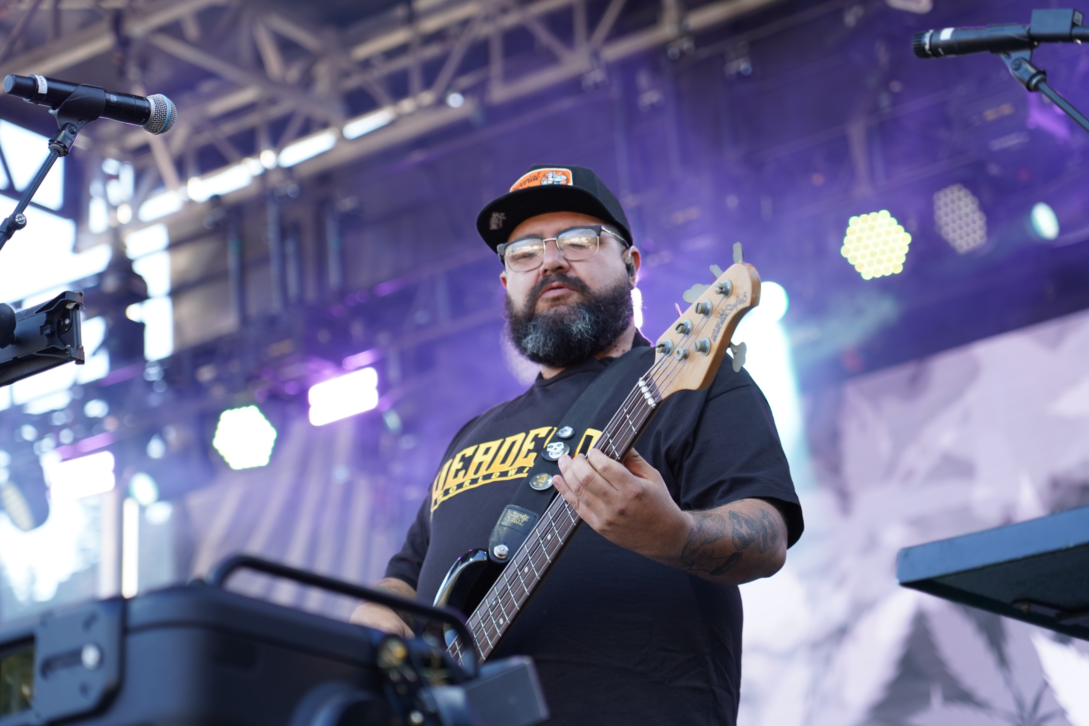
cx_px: 544
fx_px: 3176
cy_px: 363
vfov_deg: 13.0
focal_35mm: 105
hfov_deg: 19.5
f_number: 4
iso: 250
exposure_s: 1/125
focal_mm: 105
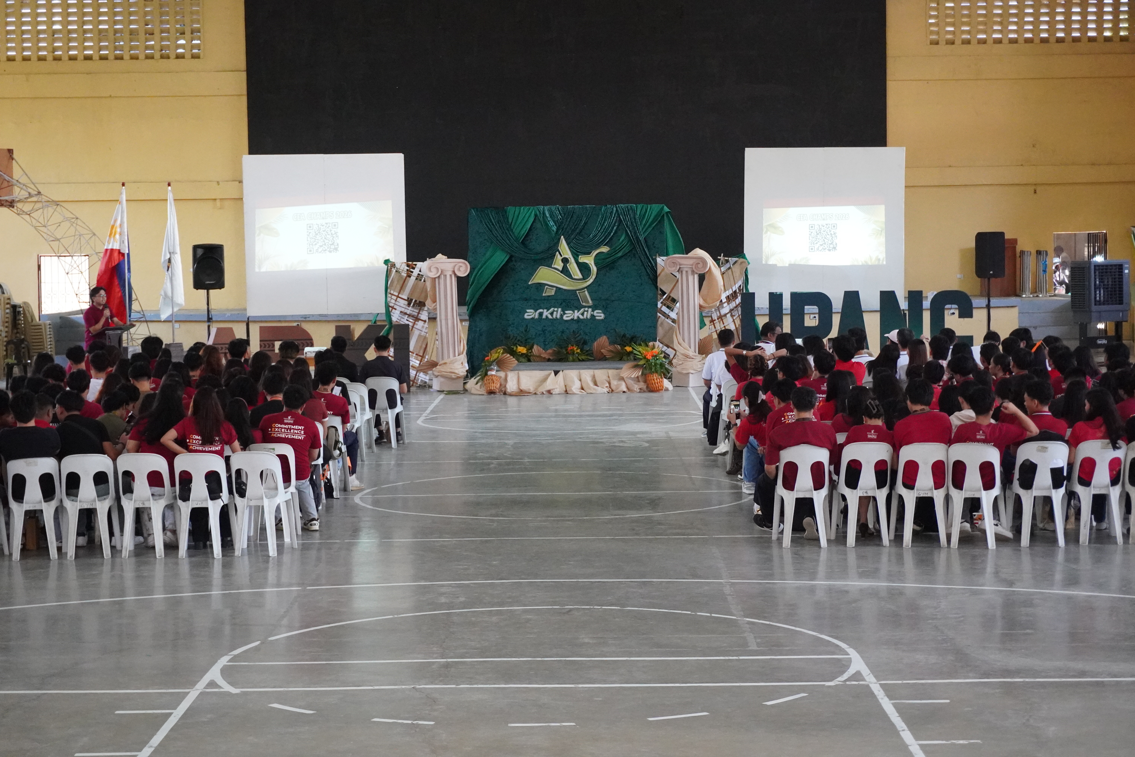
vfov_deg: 18.2
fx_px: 2364
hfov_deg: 27.0
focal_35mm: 75
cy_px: 378
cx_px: 568
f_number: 5.6
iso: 4000
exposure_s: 1/160
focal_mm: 50
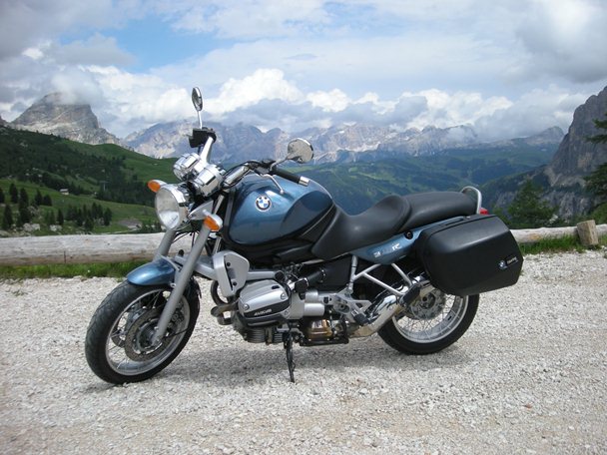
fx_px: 614
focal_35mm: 35
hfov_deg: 52.6
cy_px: 228
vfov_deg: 40.7
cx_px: 304
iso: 50
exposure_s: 1/308
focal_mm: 5.7
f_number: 5.7
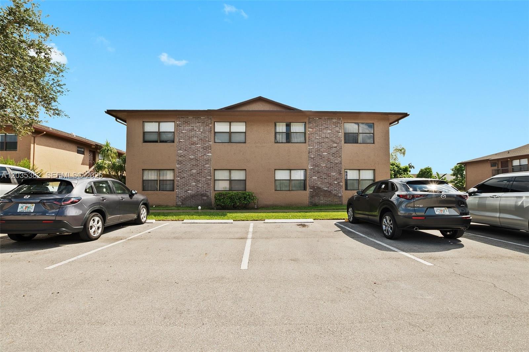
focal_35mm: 15
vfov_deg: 77.3
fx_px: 220
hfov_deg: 100.4
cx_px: 264
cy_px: 176
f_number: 8
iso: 200
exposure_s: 1/250
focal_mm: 10
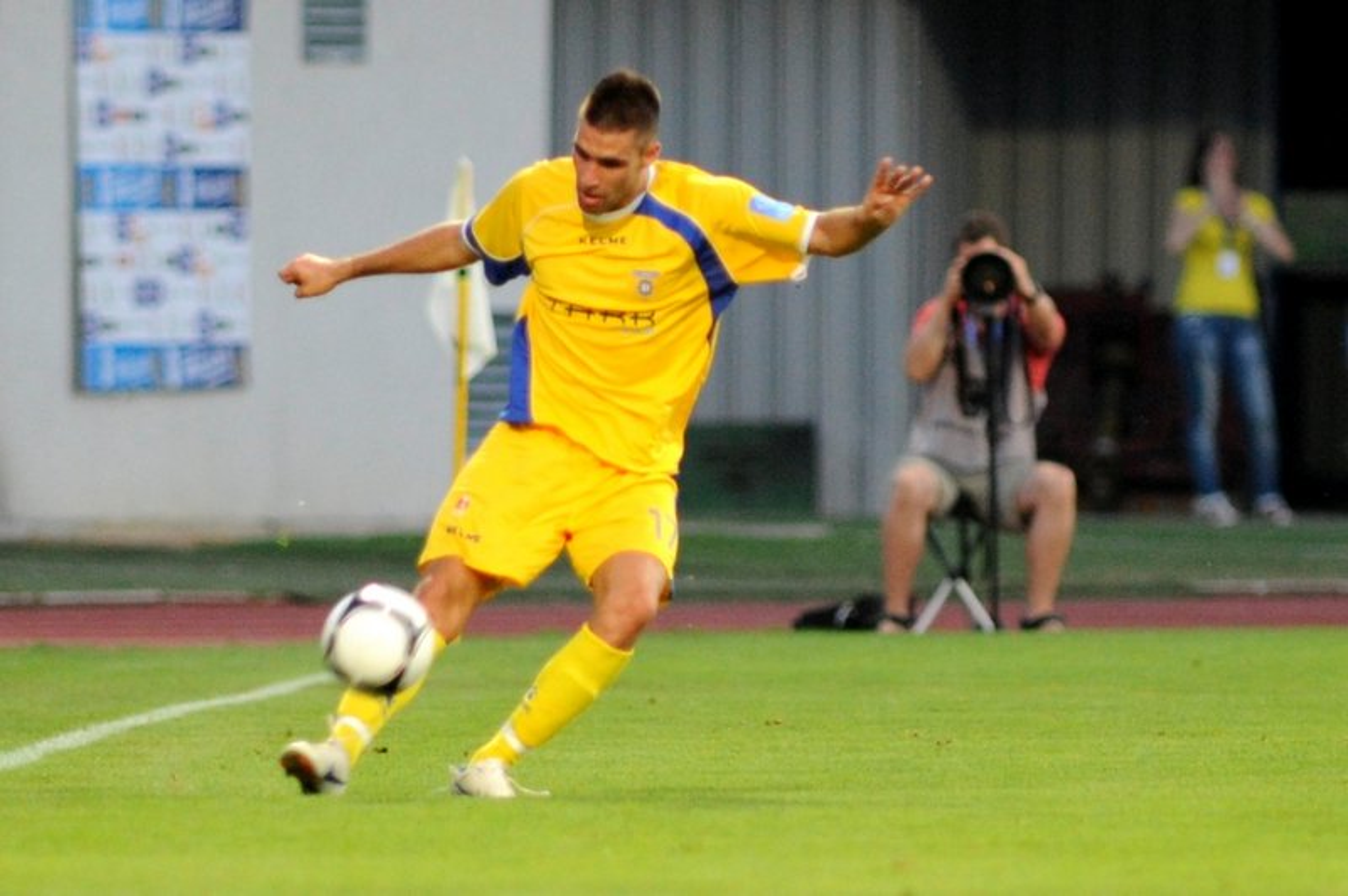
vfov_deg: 4.6
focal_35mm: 300
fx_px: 11224
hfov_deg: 6.9
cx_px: 674
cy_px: 448
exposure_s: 1/640
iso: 1600
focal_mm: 300
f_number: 2.8
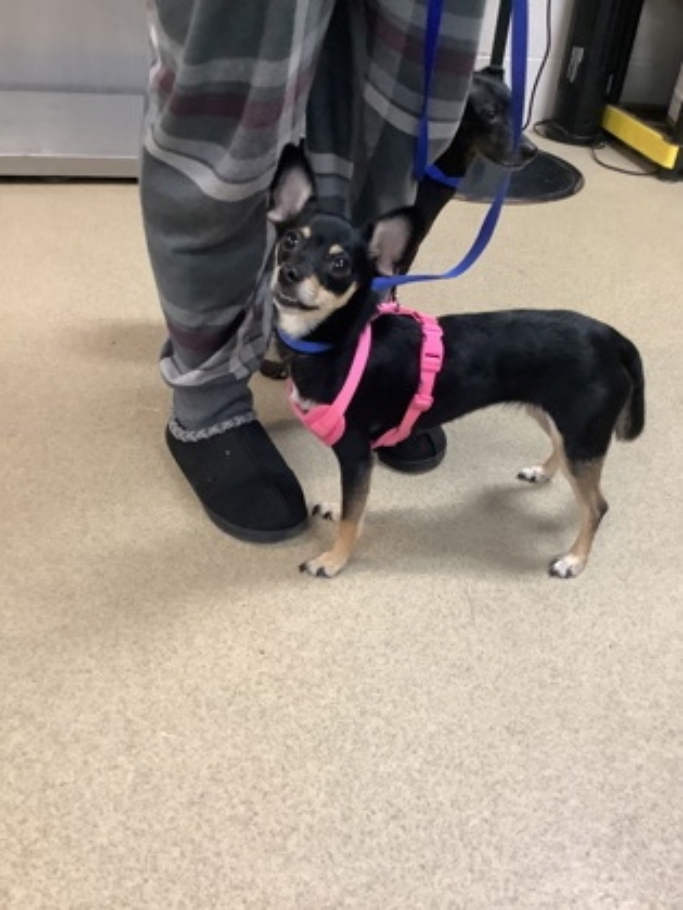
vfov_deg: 58.4
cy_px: 455
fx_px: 816
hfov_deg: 45.4
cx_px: 342
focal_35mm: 31
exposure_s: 1/40
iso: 250
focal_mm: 3.3
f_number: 2.4
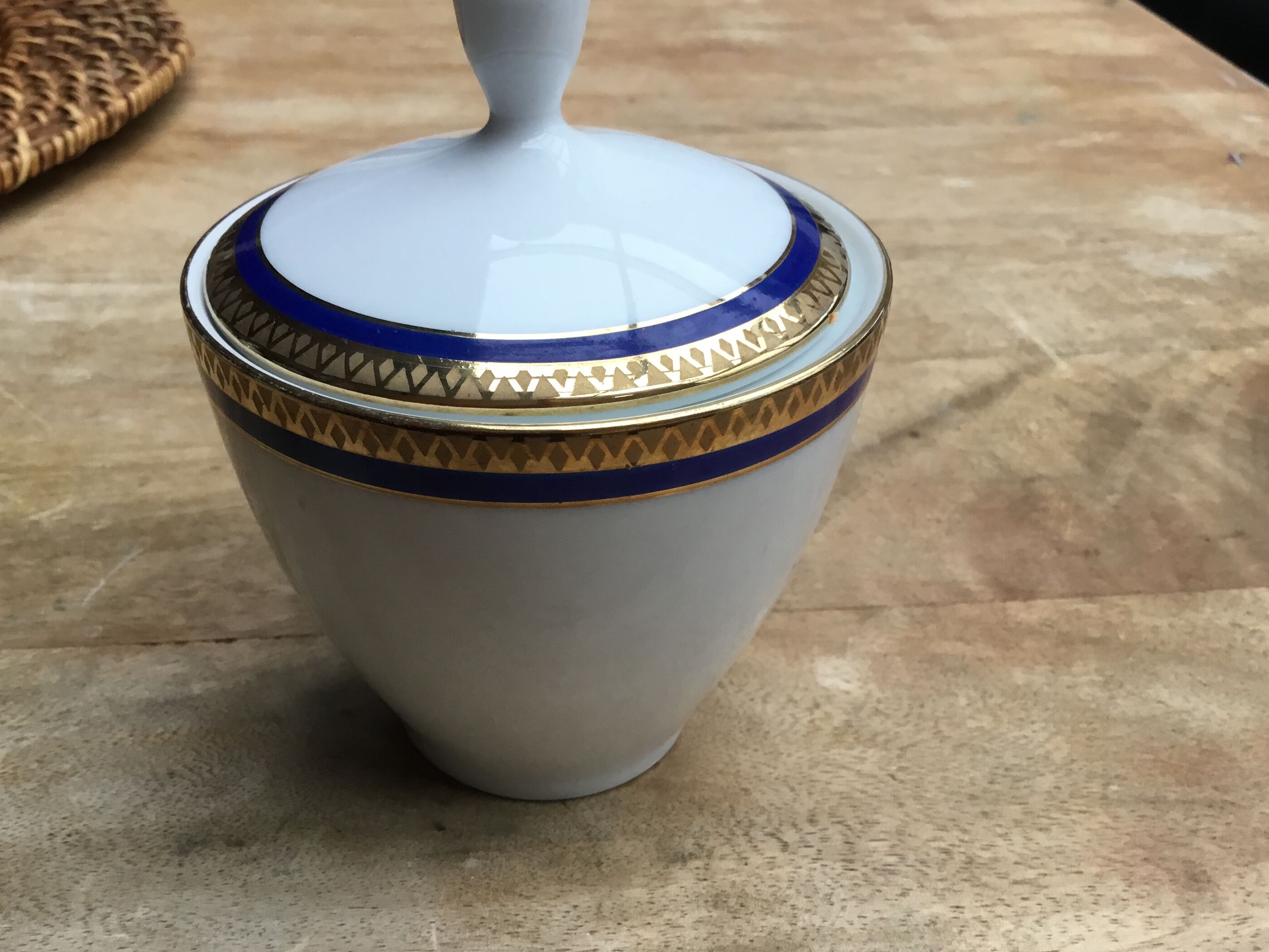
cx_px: 561
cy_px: 472
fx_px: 1320
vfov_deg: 39.7
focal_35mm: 36
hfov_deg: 51.2
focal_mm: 3.3
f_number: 2.4
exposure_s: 1/33
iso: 32
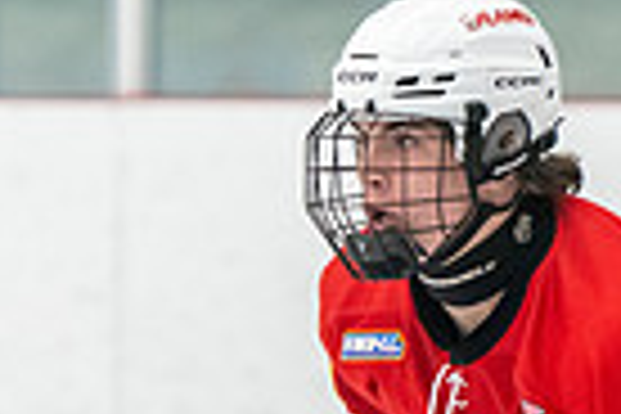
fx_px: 10694
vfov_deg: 2.2
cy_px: 911
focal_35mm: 620
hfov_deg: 3.3
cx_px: 738
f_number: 2.8
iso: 3200
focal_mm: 135
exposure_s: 1/800
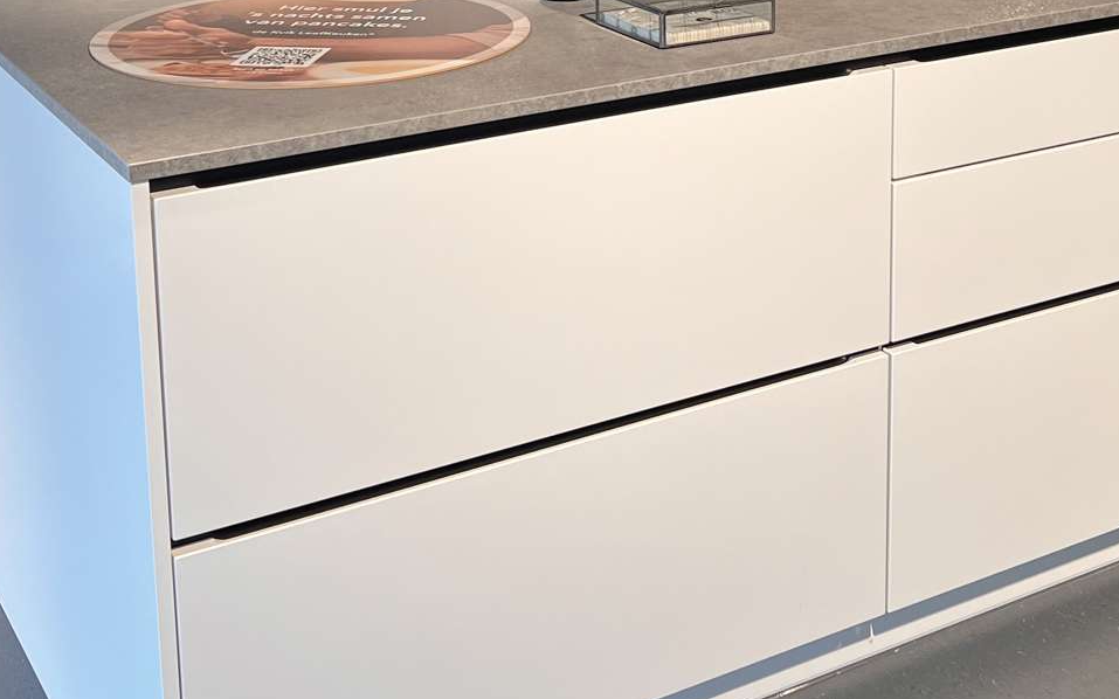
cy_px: -42
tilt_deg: -11.2
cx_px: 641
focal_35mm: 59
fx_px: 1799
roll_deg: +0.6
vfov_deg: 21.1
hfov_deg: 34.5
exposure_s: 1/100
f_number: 1.5
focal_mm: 5.7
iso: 50
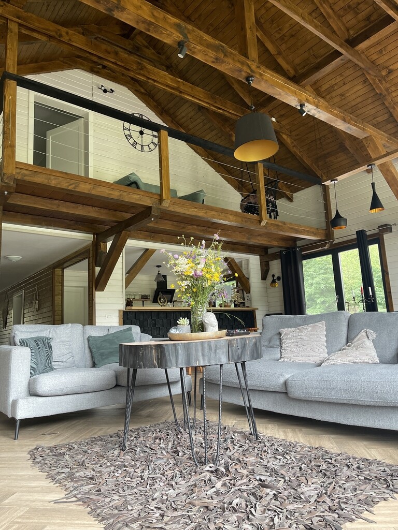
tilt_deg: +12.0
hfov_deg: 53.1
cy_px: 265
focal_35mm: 26
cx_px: 199
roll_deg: +2.5
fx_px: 399
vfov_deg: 67.3
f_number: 1.6
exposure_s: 1/66
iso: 125
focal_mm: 5.1
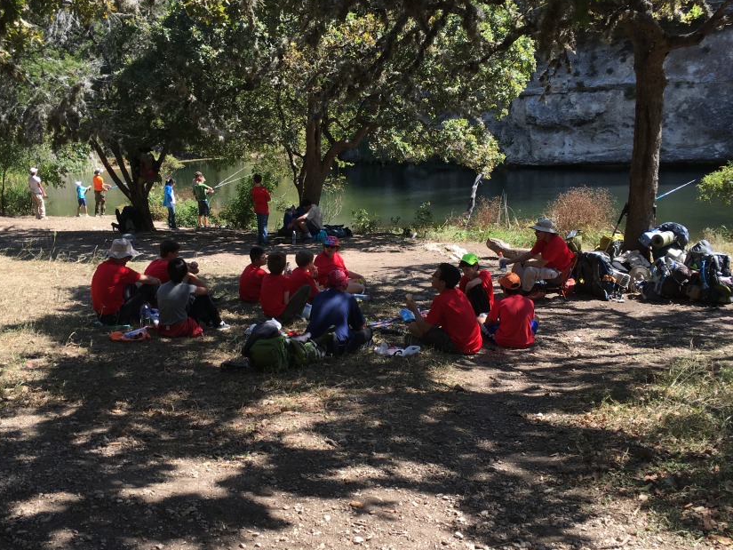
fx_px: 762
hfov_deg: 51.3
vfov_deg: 39.6
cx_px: 349
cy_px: 300
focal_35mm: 36
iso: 25
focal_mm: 4.15
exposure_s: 1/444
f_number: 2.2
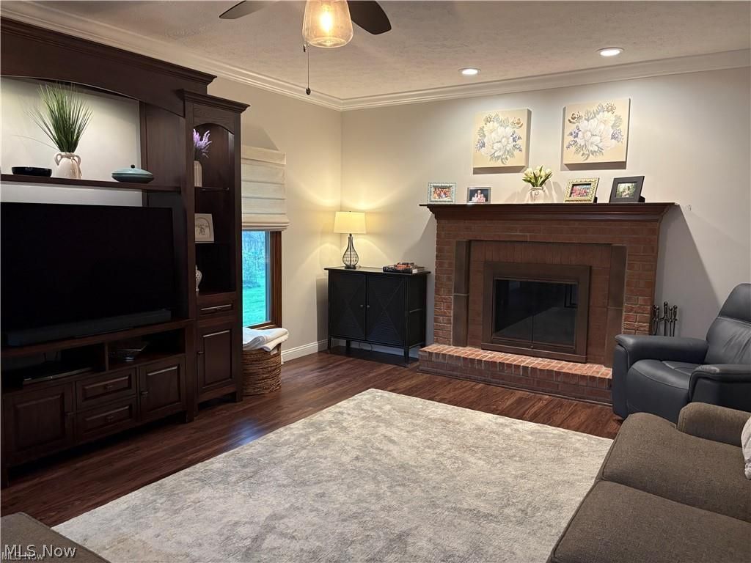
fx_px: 564
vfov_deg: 53.1
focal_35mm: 26
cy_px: 282
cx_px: 376
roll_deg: -0.9
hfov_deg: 67.3
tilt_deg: -5.6
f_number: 1.6
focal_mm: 5.96
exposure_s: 1/60
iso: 250
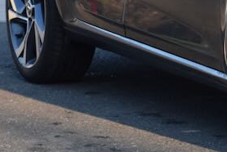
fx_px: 2613
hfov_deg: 4.9
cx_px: 398
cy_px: -58
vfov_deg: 3.3
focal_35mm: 414
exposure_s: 1/250
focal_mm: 60
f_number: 8
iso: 400
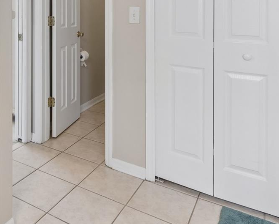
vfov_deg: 39.6
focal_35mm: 34
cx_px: 46
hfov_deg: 49.0
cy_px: 14
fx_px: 281
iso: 100
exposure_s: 1/6
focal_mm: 10
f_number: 7.1
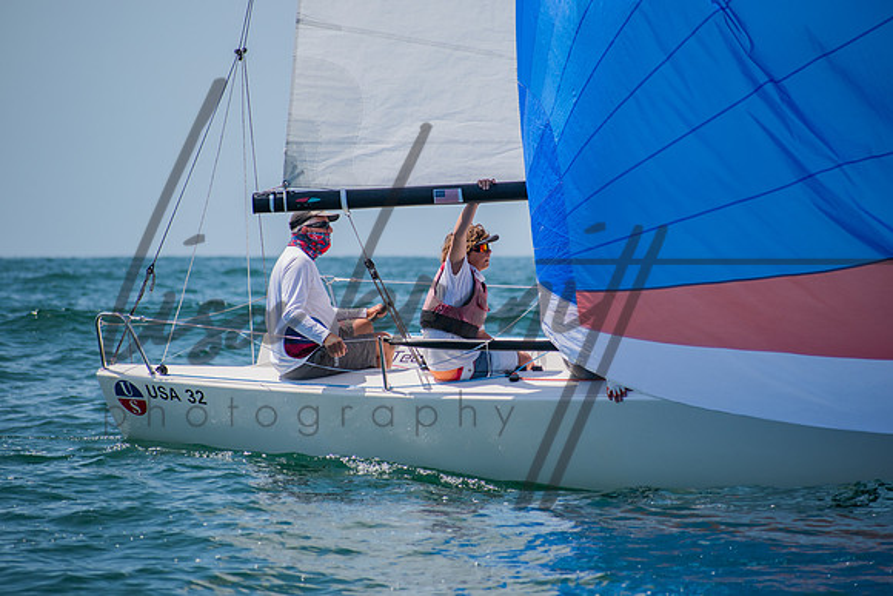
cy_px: 297
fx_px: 7966
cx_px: 464
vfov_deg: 4.3
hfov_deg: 6.4
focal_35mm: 321
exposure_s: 1/1000
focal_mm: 200
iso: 200
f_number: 6.3
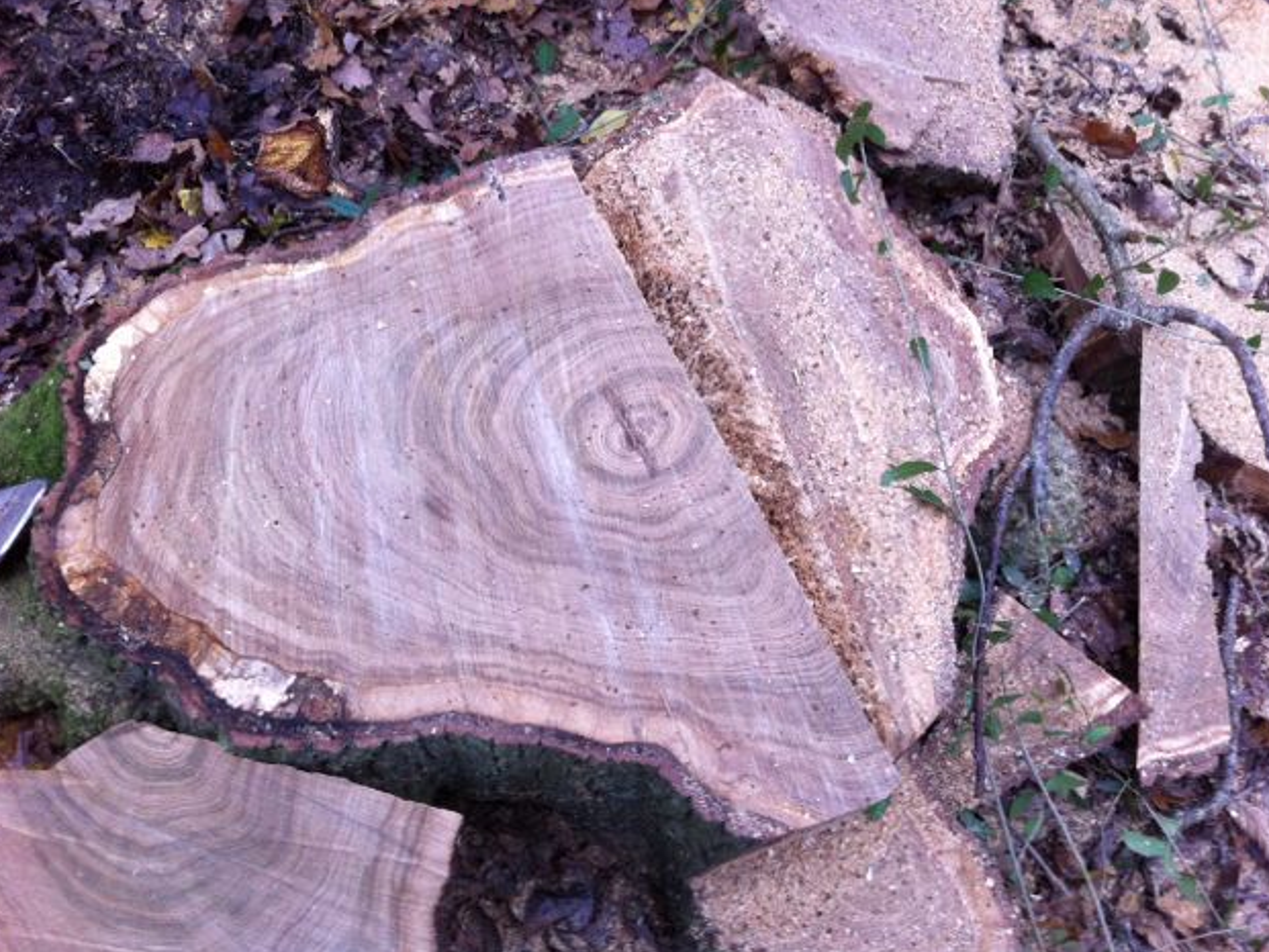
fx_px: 1320
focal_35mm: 36
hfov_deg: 51.3
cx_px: 640
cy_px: 468
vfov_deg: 39.7
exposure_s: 1/15
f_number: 2.8
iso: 125
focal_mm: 3.85
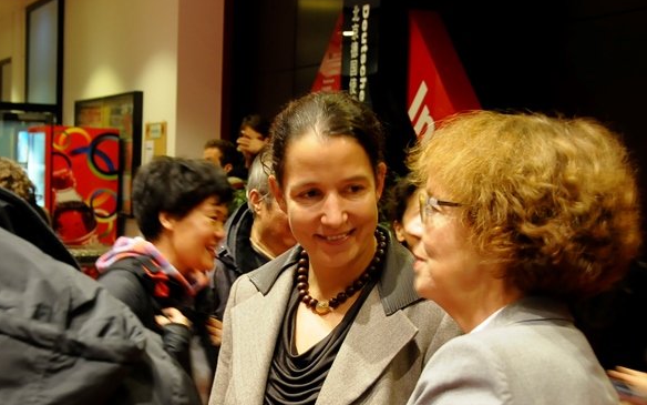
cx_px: 240
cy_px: 285
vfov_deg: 17.3
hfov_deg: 27.4
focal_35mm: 75
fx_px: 1322
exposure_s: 1/10
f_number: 5
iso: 800
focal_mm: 28
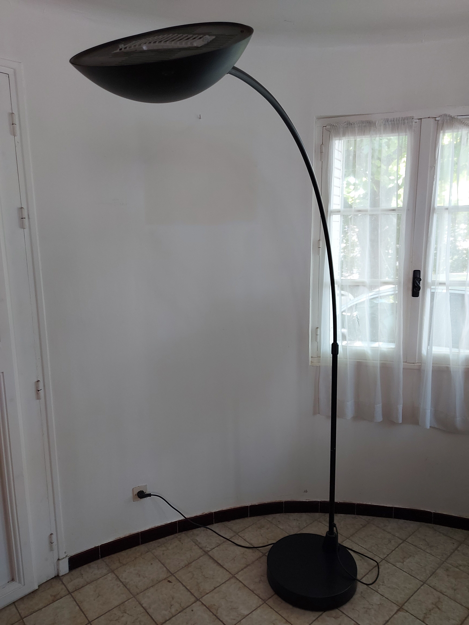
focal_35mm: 24
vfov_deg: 71.6
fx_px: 434
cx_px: 234
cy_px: 312
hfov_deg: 56.8
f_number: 1.8
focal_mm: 5.23
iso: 200
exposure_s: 1/40
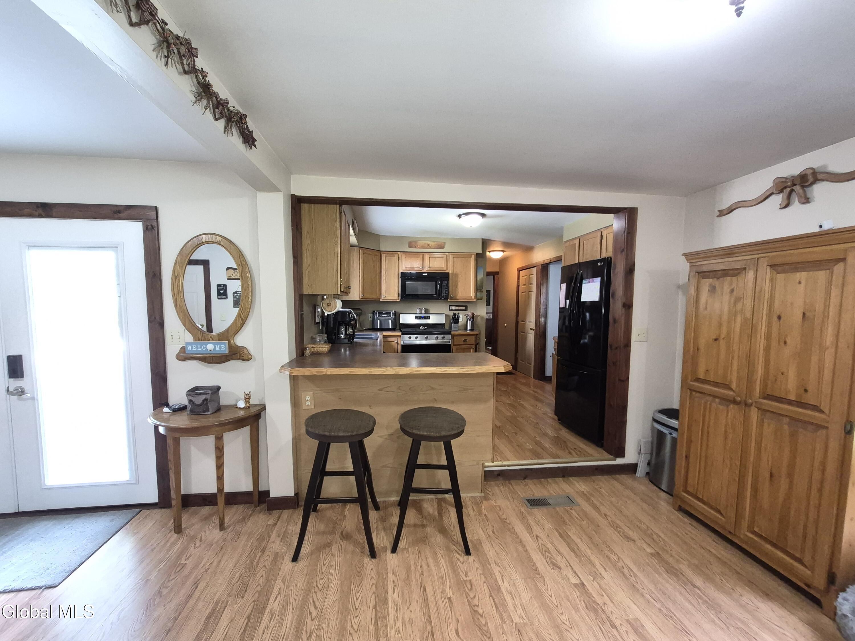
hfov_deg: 106.2
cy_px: 320
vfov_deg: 89.9
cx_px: 428
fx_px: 321
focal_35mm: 13
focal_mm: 1.74
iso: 320
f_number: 2.2
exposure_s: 1/40
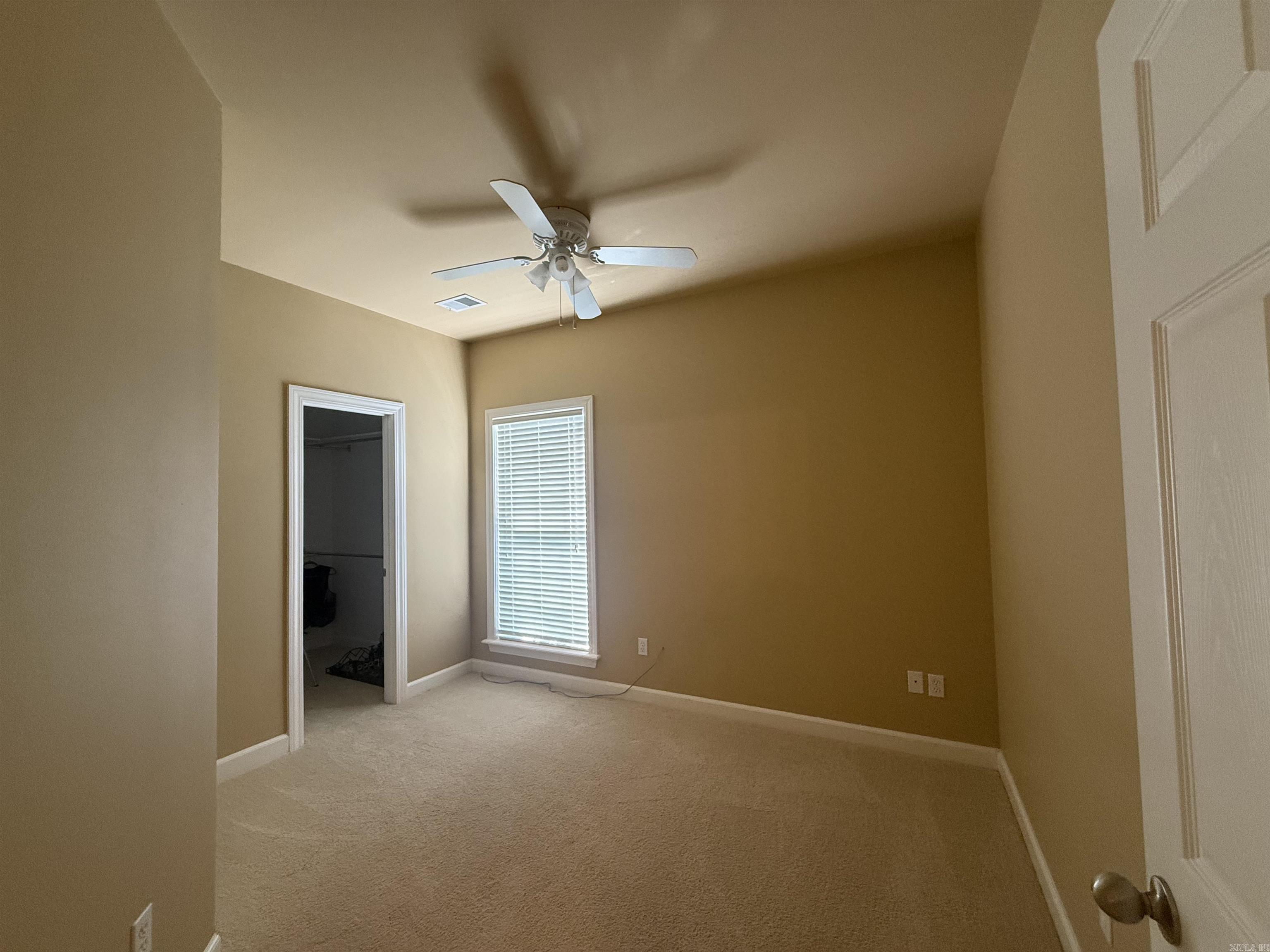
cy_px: 476
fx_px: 514
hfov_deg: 102.1
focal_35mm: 14
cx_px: 635
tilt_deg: +1.9
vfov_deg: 85.7
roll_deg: +1.1
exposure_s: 1/120
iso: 320
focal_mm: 2.22
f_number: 2.2
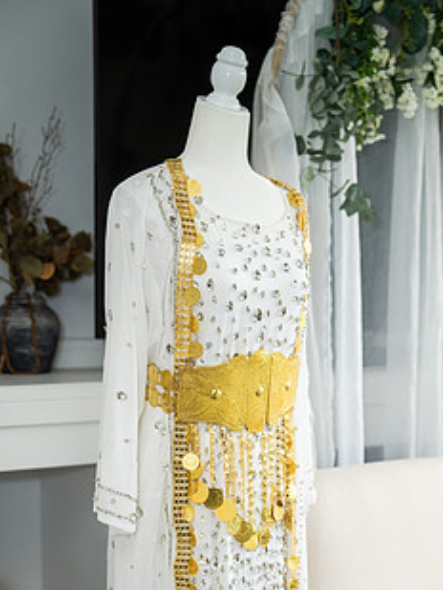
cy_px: 426
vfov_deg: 30.3
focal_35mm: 63
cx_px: 279
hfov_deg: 23.2
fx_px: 1074
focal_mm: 45
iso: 640
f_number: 2.8
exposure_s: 1/125
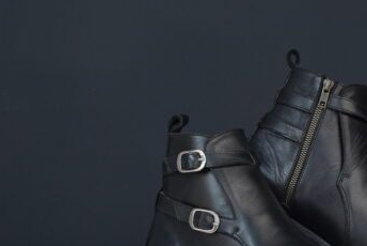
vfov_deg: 11.2
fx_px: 1245
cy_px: 164
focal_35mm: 122
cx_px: 297
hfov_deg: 16.6
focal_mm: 70
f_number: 6.3
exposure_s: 1/200
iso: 500
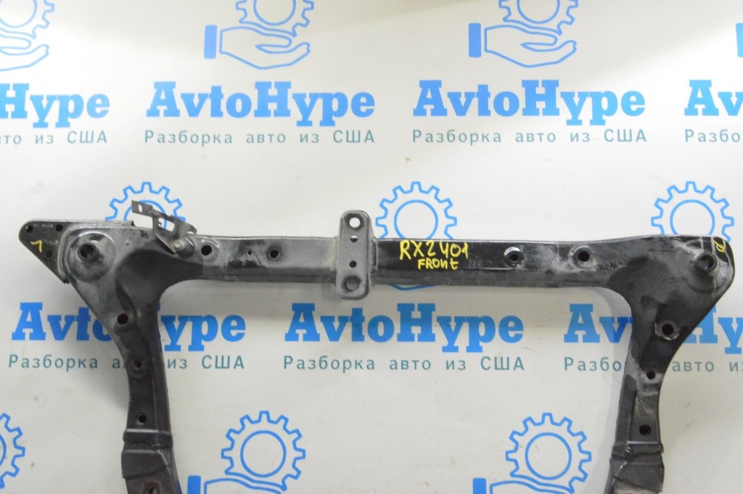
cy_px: 247
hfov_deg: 49.6
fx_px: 804
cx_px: 372
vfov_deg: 34.2
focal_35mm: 39
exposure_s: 1/20
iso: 6400
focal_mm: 26
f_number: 20
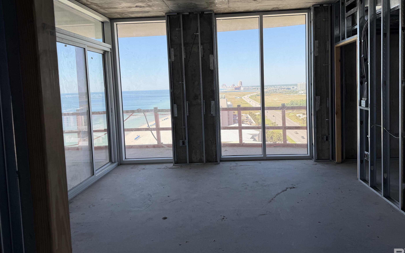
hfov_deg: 66.4
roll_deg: +3.1
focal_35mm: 28
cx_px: 218
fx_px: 309
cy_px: 112
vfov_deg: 44.5
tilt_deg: -4.4
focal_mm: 6.76
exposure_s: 1/524
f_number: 1.78
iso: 80
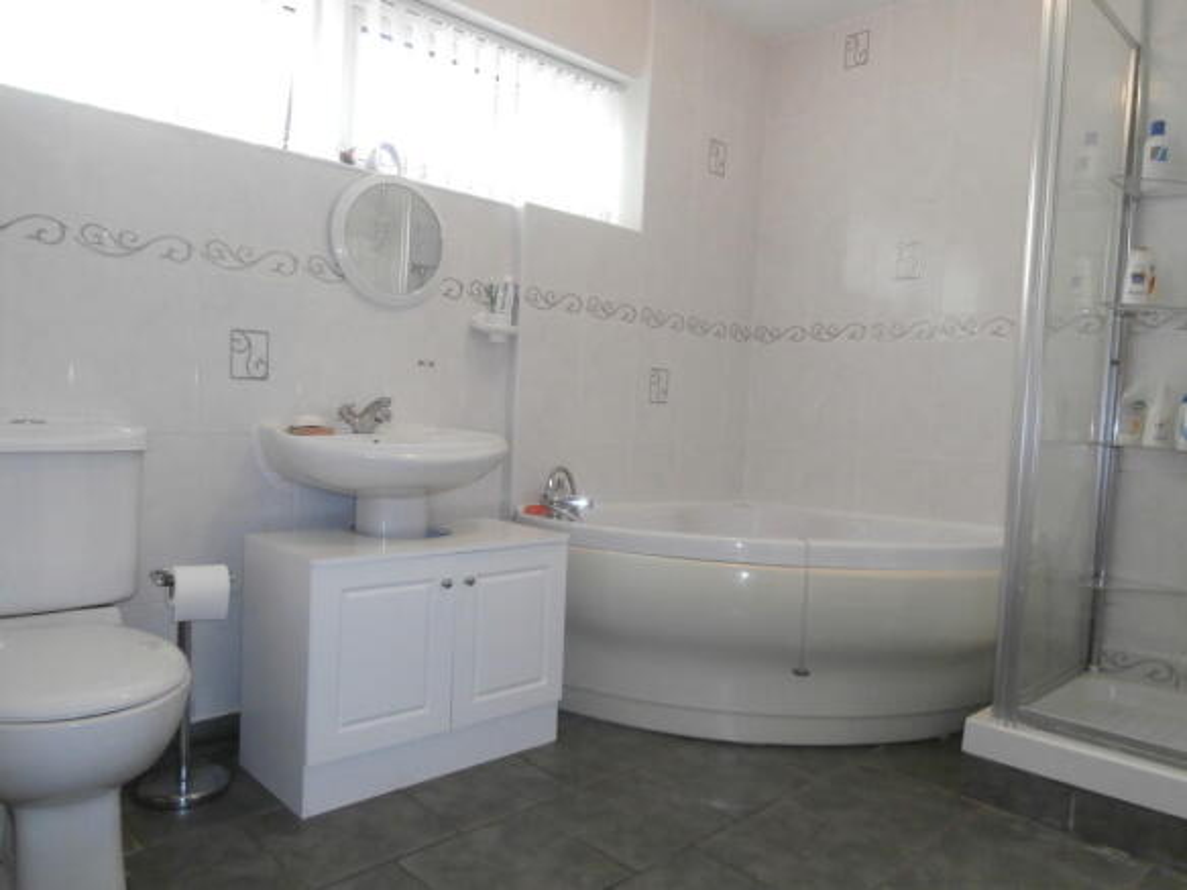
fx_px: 823
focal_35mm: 24
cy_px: 445
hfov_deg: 71.6
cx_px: 594
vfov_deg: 56.8
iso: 200
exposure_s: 1/30
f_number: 3
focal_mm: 4.2
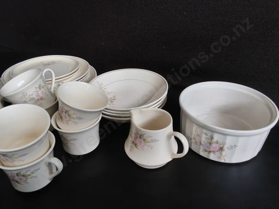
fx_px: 218
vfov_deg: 51.4
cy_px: 104
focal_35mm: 27
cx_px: 140
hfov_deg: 65.3
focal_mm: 2.87
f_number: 2
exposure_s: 1/161
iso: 32
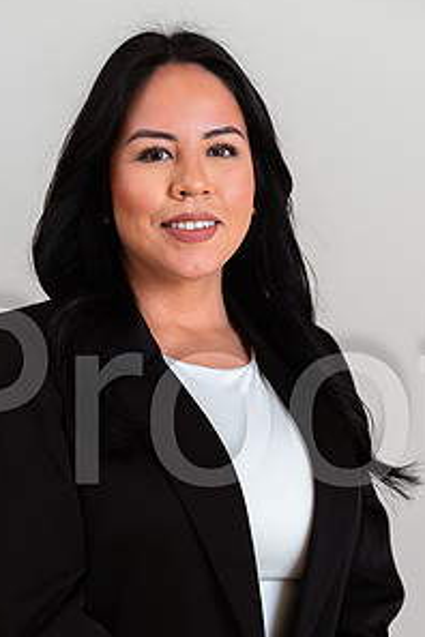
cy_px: 399
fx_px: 2284
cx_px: 193
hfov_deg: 10.6
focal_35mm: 129
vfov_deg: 15.9
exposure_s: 1/160
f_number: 2.5
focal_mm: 85
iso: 50
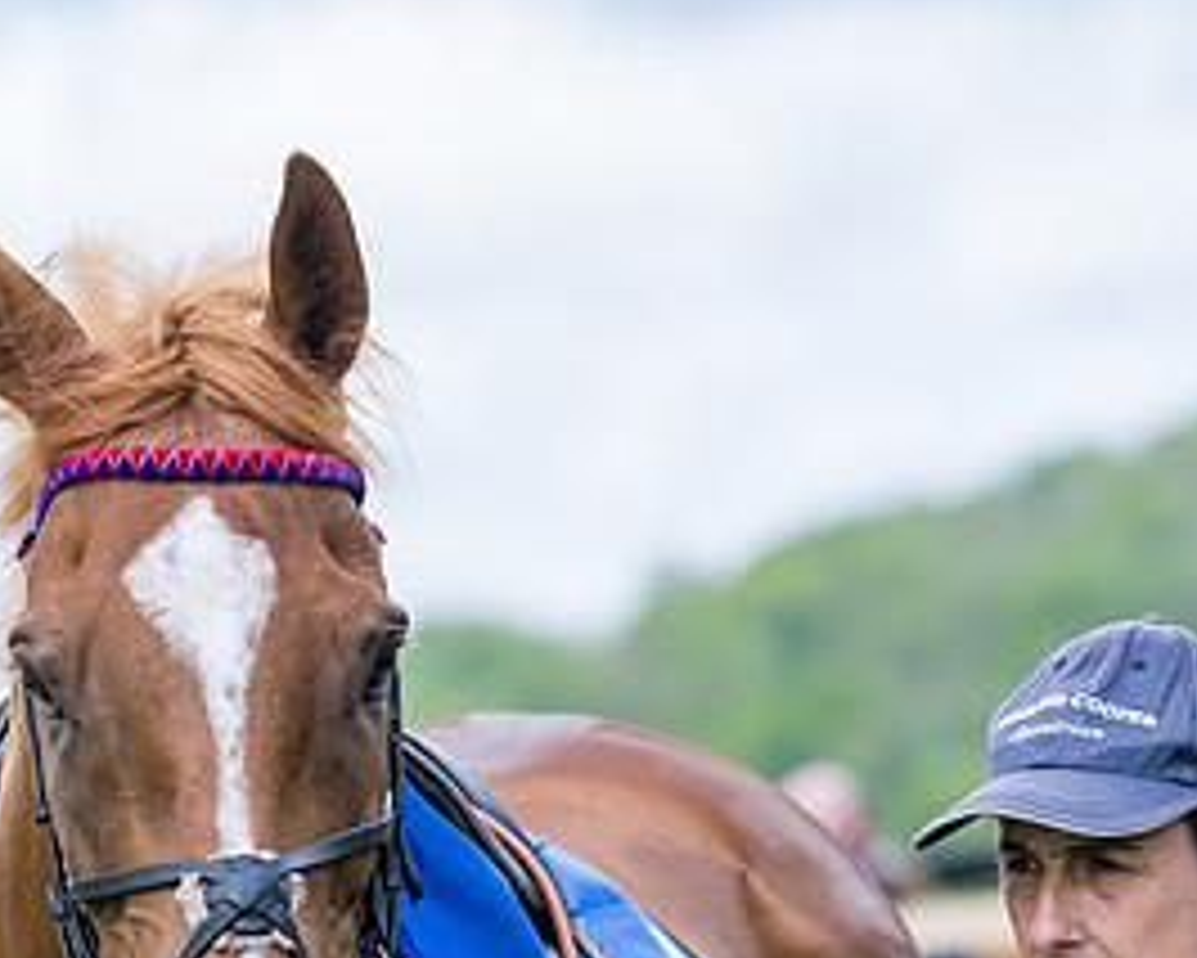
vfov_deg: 3.0
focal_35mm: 517
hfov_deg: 3.7
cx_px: 683
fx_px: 18322
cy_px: 803
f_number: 4
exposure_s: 1/4000
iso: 800
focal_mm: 130
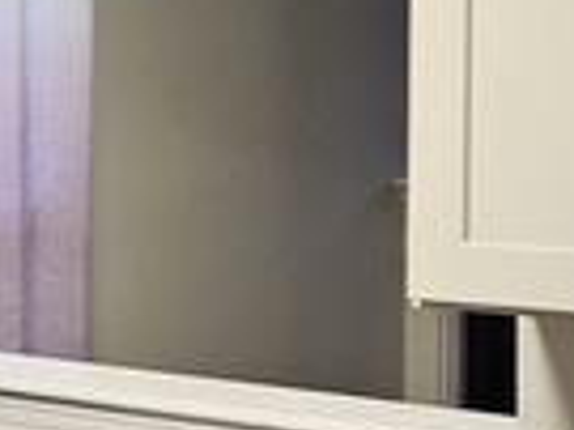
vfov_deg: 13.0
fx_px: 1889
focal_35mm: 114
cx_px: 151
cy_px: 187
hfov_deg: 17.2
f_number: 1.8
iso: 800
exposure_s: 1/120
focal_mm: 5.4
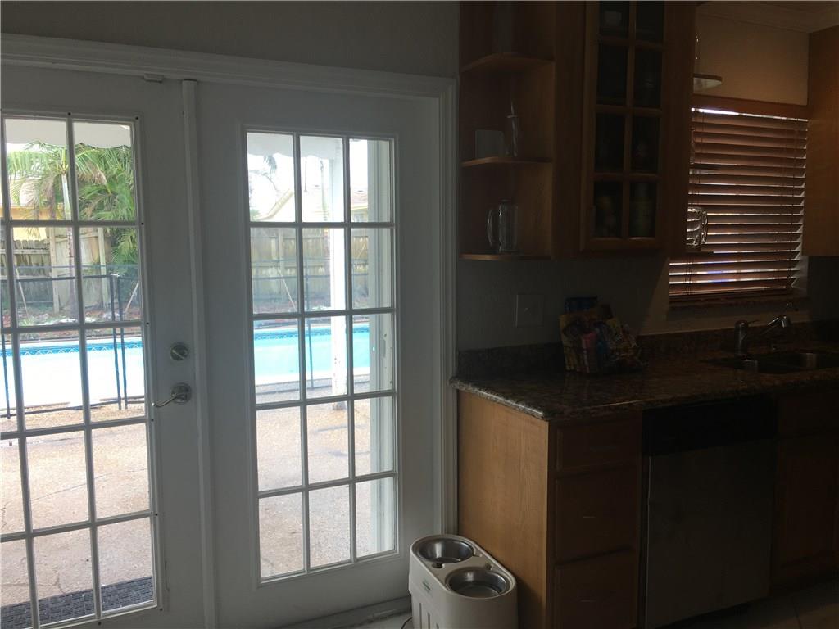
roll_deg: +0.8
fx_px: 703
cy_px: 314
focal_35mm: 29
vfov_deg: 48.2
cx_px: 420
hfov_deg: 61.7
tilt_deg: -5.1
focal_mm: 4.15
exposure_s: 1/100
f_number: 2.2
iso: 25
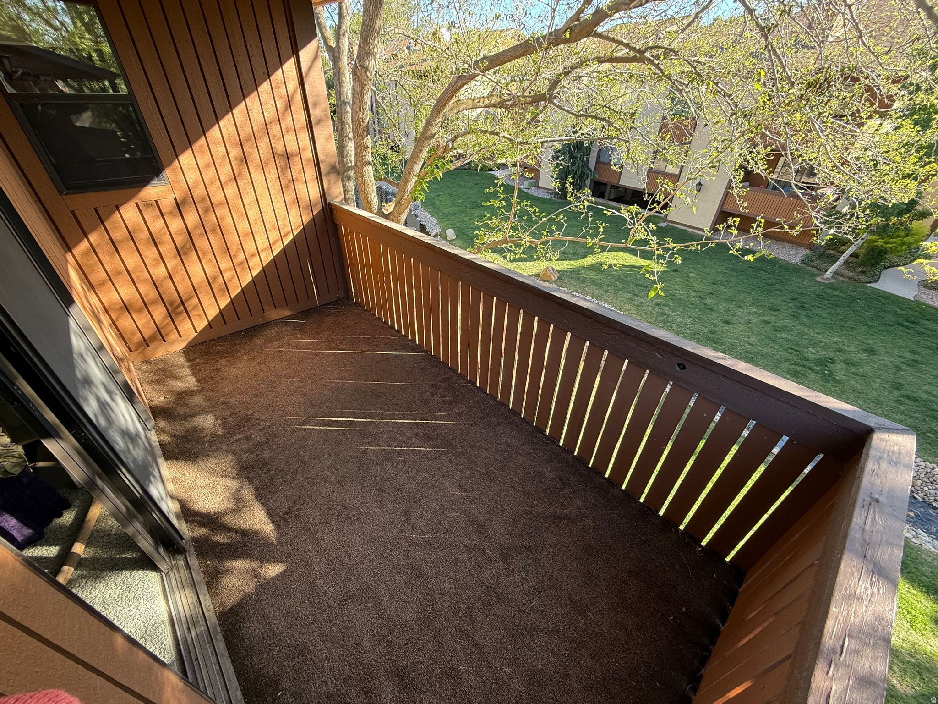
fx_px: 379
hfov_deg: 102.1
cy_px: 352
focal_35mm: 14
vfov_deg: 85.7
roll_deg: -1.0
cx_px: 469
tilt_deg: -35.0
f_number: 2.2
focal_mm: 2.22
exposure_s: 1/99
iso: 100
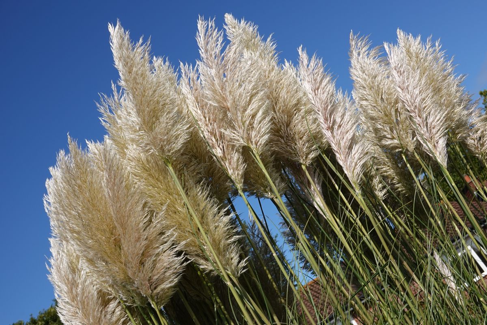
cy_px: 162
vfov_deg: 27.5
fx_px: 663
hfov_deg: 40.3
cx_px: 244
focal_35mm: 49
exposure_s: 1/1000
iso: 100
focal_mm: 18.63
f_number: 5
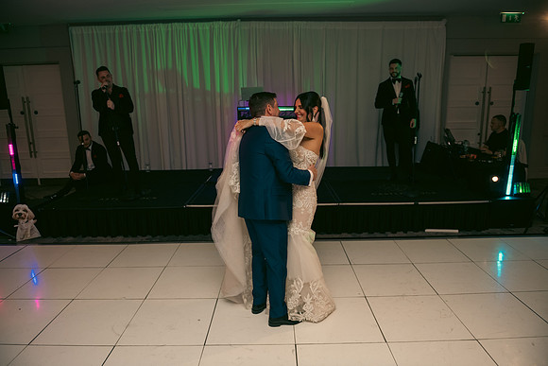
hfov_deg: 73.7
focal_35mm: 24
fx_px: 365
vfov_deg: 53.2
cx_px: 274
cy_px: 183
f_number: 3.5
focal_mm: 24
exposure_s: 1/160
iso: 640
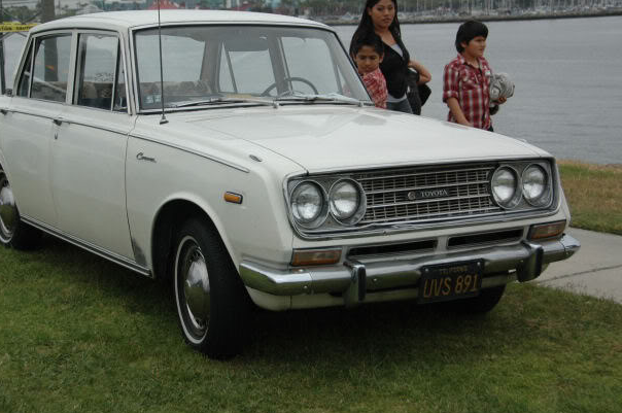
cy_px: 180
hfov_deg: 32.8
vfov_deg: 22.2
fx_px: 1053
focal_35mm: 61
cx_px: 252
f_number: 4.2
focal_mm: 34
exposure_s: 1/1600
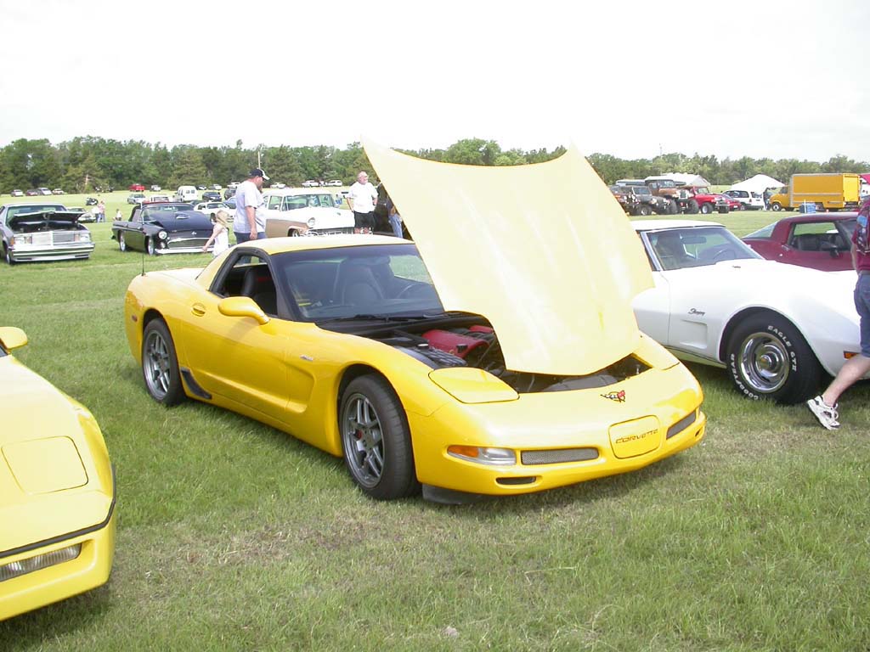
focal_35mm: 38
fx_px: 955
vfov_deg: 37.7
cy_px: 326
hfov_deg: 49.0
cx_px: 435
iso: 100
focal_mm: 7.85
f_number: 2.6
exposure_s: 1/1000
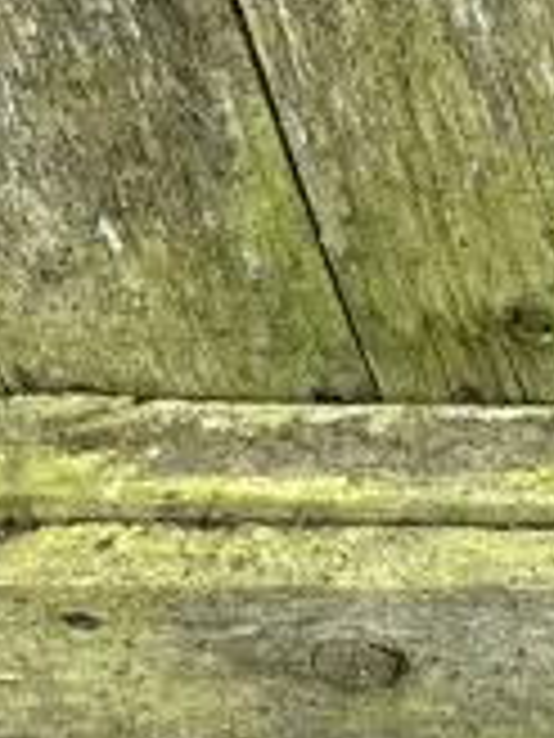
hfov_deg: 7.9
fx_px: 3649
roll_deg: +2.8
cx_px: 1428
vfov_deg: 10.8
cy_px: -603
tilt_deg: -36.2
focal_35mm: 171
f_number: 1.6
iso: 64
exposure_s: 1/121
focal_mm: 5.1
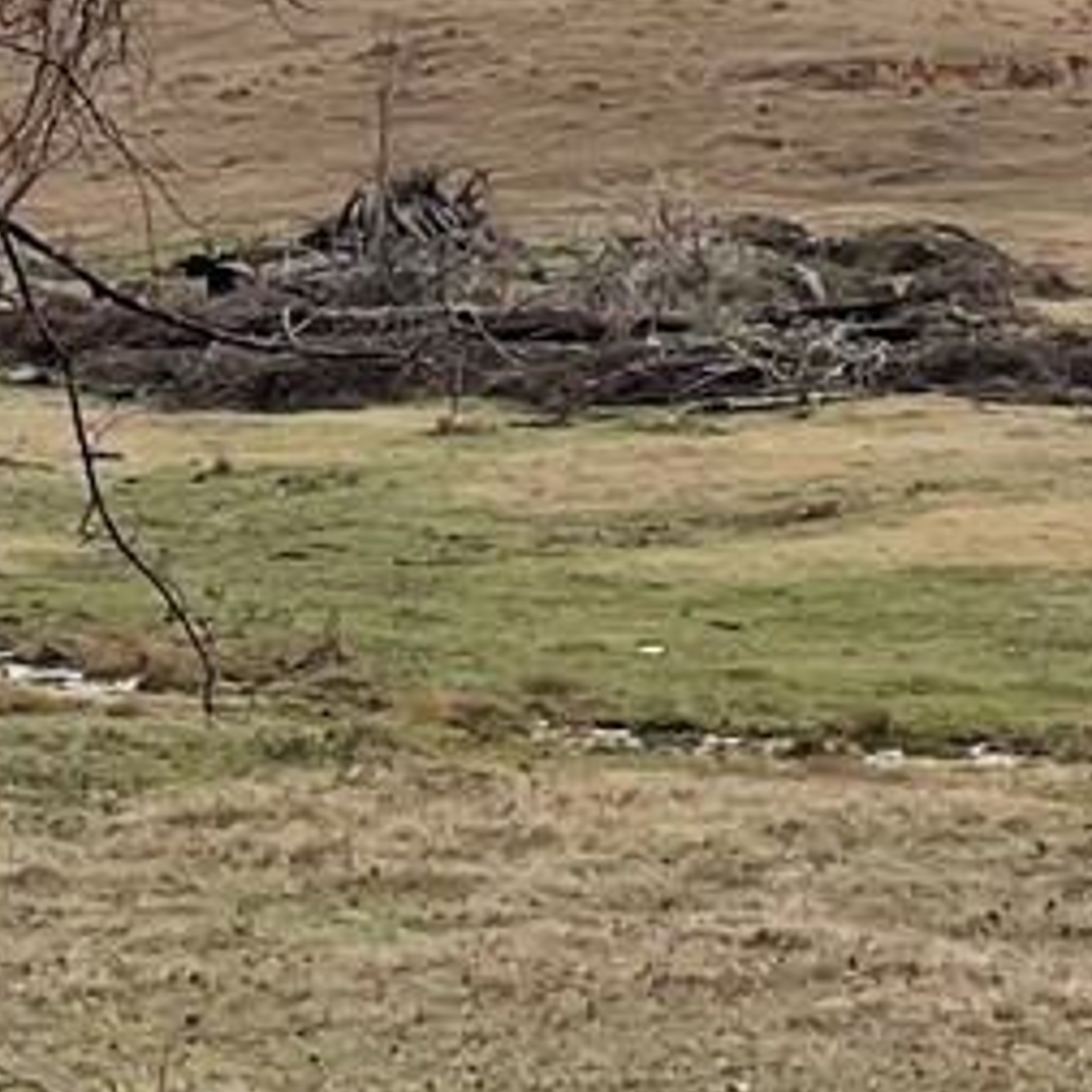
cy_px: 30
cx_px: 1049
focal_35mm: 179
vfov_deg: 9.7
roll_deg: +0.6
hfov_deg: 9.7
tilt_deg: -0.7
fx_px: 6389
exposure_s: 1/5618
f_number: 1.6
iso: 32
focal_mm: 5.1
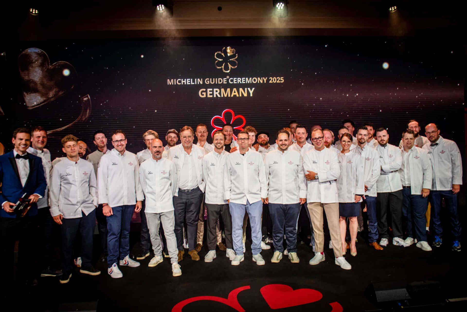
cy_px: 156
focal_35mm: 24
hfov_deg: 73.7
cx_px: 234
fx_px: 311
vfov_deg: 53.2
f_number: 3.5
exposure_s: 1/250
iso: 400
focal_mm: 24
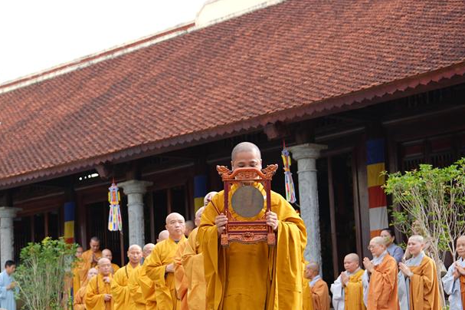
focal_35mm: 89
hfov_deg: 22.2
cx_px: 28
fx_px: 1149
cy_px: 232
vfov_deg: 15.3
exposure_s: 1/250
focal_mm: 45
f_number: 2.8
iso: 80
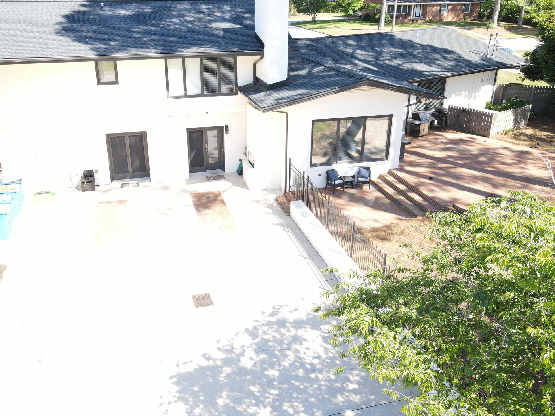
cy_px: 182
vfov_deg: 48.1
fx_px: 465
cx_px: 247
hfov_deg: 61.5
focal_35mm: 29
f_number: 2.8
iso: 100
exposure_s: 1/100
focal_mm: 4.5
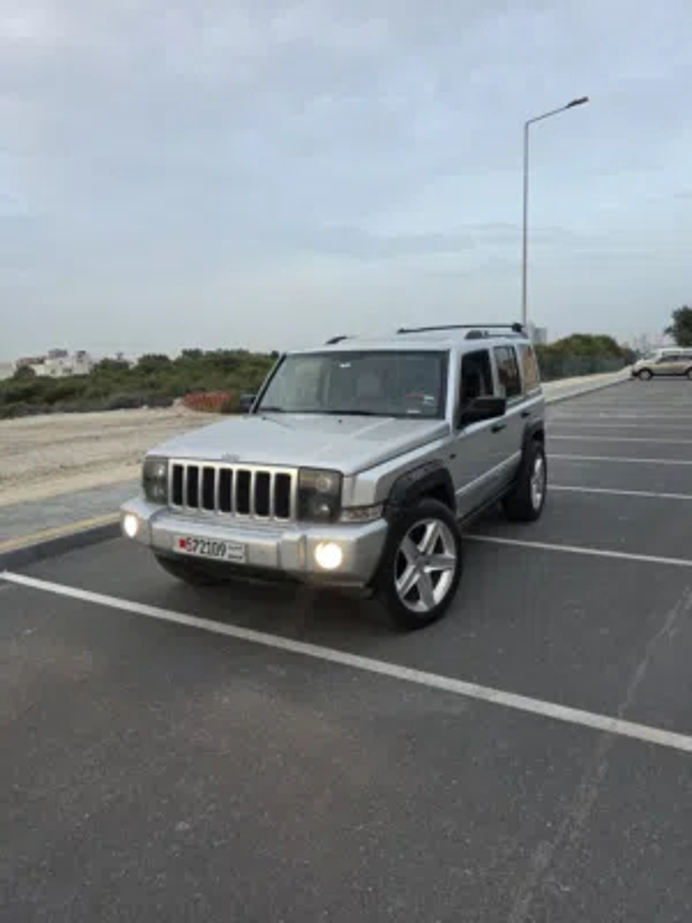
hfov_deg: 58.9
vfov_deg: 73.9
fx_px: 613
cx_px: 346
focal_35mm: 23
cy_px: 462
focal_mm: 6.3
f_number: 1.7
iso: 100
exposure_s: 1/180
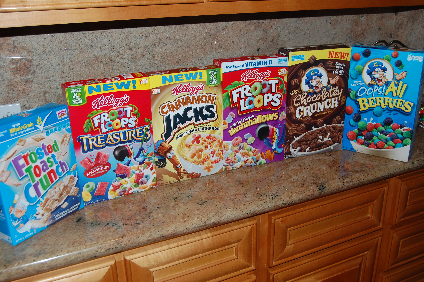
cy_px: 141
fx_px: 424
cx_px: 212
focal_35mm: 36
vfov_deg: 36.8
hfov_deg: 53.2
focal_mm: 24
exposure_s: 1/125
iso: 200
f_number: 5.6
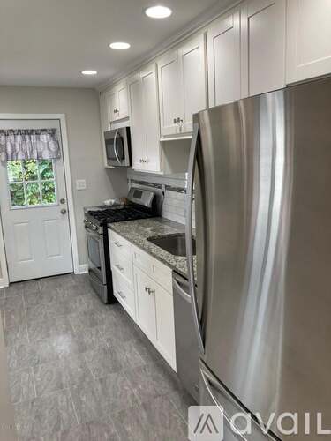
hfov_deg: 49.7
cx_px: 166
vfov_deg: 63.4
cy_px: 220
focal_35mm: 28
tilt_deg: -9.0
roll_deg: +3.5
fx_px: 357
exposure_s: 1/77
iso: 80
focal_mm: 3.99
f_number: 1.8
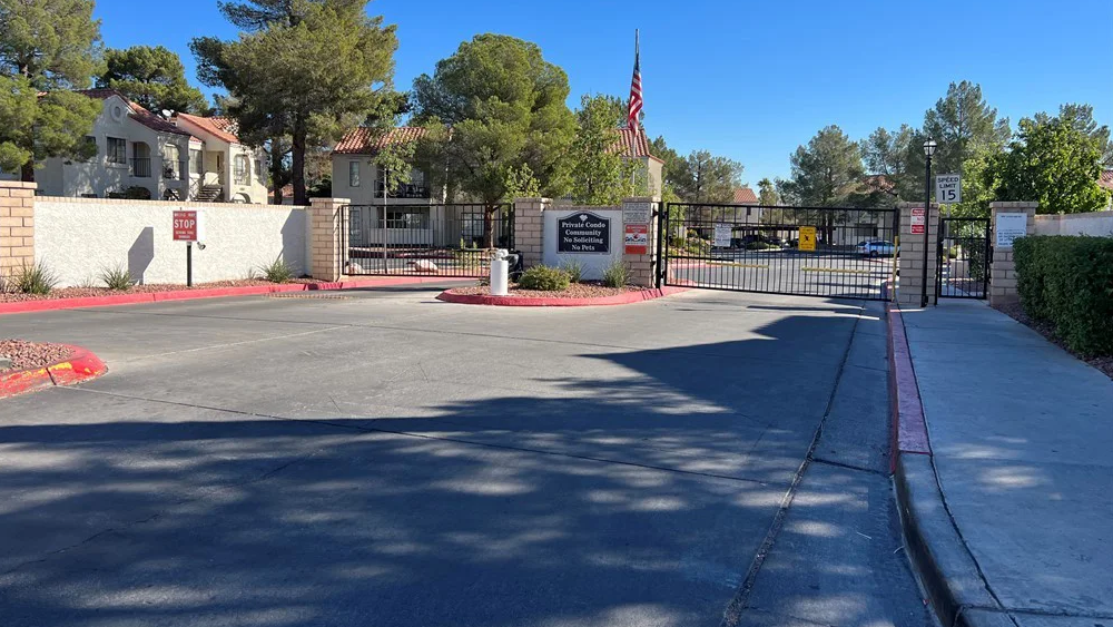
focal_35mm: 29
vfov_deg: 40.1
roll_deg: -1.7
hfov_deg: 66.0
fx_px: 856
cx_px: 545
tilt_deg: -2.5
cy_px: 261
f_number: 1.5
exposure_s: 1/2915
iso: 50
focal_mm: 5.7
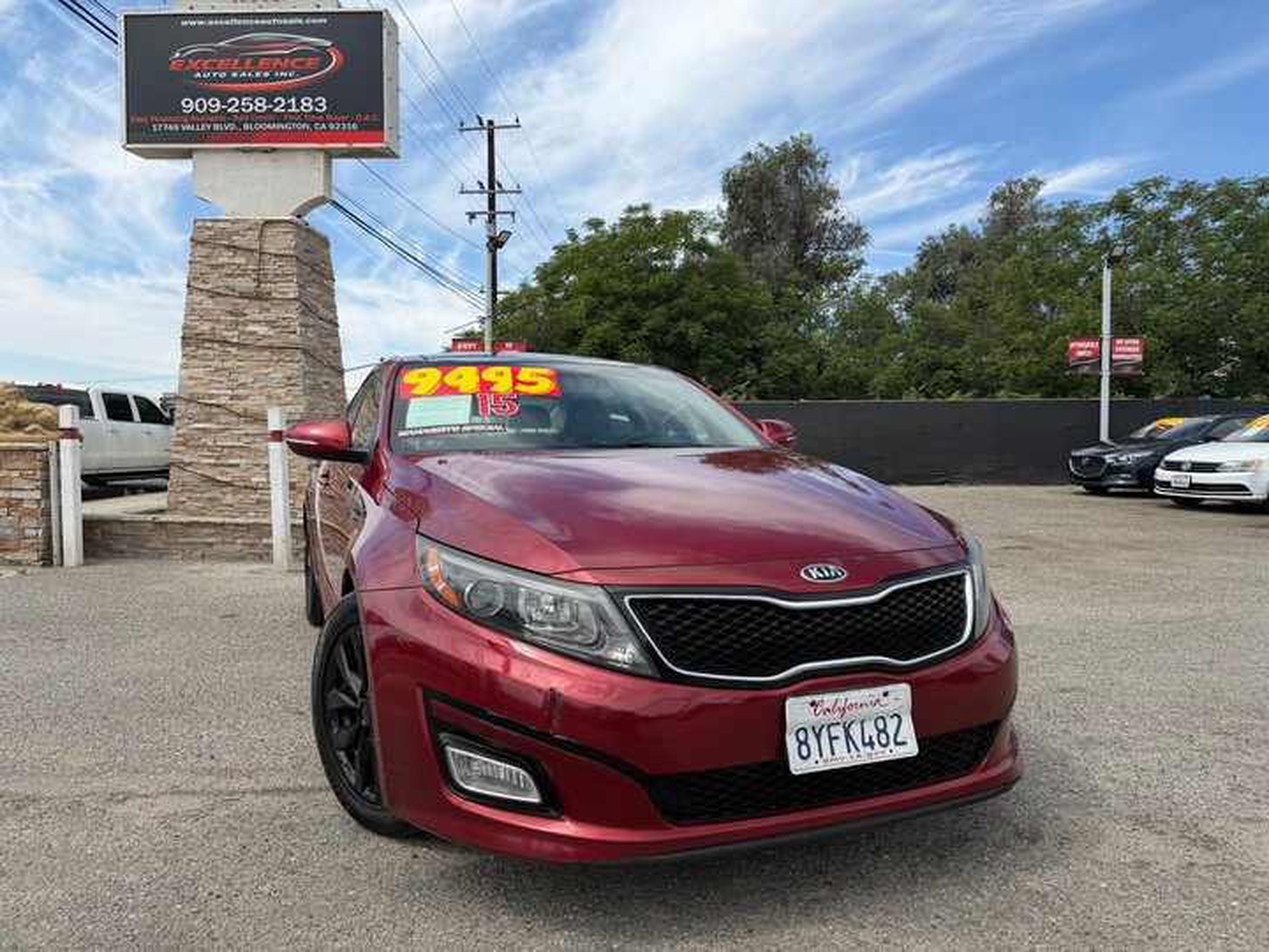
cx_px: 634
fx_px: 880
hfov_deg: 71.6
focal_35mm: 24
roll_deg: -0.9
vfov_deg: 56.8
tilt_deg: -3.2
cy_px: 476
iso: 80
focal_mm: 6.76
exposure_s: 1/4167
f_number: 1.78
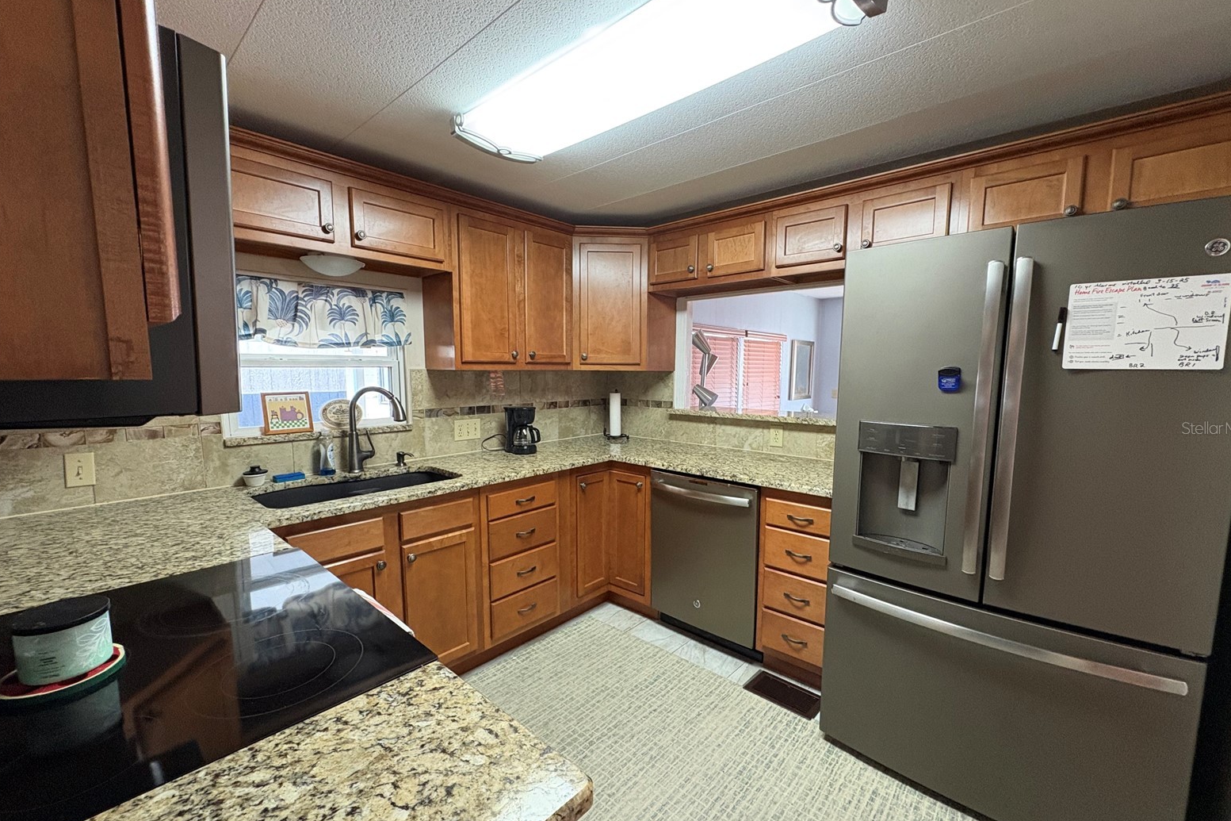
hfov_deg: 100.4
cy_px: 428
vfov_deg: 77.3
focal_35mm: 15
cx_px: 622
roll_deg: +0.2
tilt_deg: -7.1
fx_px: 513
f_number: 2.2
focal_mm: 2.22
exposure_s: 1/60
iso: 400
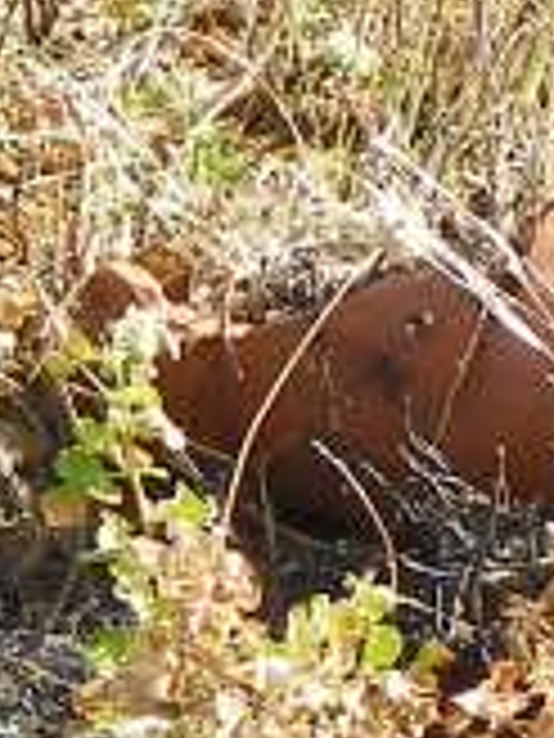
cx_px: -1671
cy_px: 729
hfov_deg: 2.2
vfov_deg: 3.0
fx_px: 14062
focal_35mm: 659
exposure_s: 1/100
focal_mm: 16
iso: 64
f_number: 4
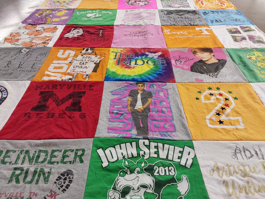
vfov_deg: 49.7
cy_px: 100
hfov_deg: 63.4
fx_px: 214
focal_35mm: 28
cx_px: 132
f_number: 1.9
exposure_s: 1/60
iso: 100
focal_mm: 2.91
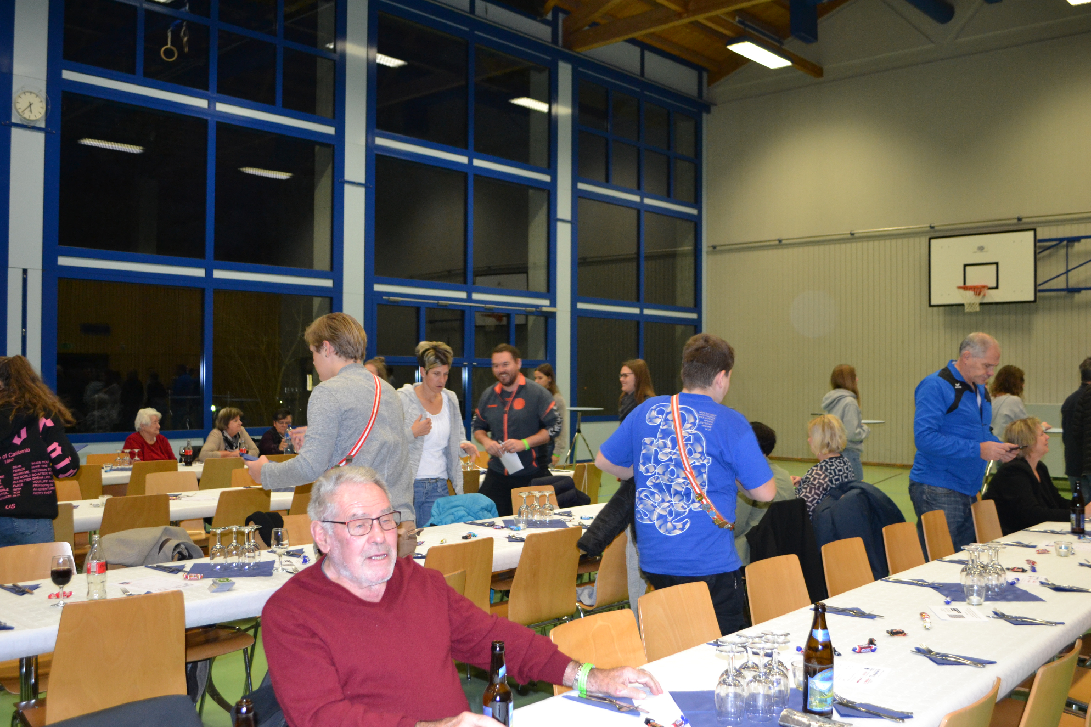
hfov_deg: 55.8
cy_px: 373
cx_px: 561
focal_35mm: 34
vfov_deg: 38.9
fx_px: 1030
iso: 1250
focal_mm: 22
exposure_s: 1/60
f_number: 3.8
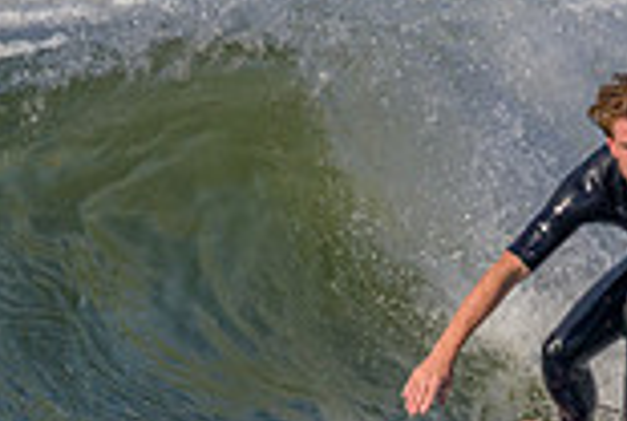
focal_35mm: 2989
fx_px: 52158
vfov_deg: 0.5
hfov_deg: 0.7
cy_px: 464
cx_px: 748
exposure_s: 1/2000
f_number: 11
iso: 640
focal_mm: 800
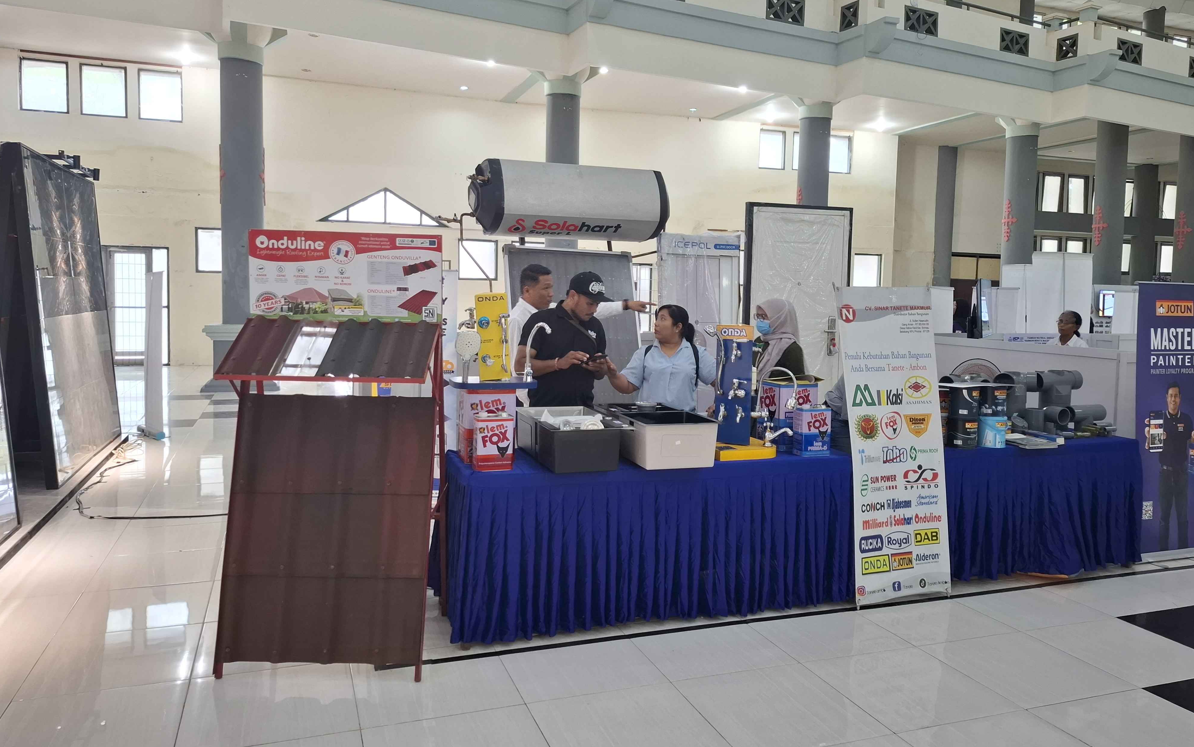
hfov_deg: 72.5
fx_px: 814
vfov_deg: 49.2
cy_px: 341
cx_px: 600
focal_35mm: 25
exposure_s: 1/25
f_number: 1.8
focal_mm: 5.54
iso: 320
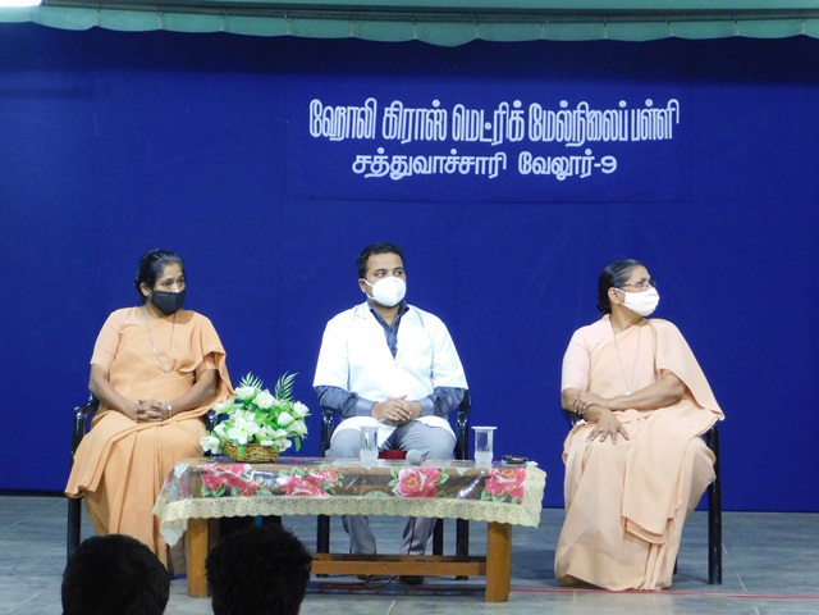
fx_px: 3502
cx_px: 410
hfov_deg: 13.3
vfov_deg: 10.0
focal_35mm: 148
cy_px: 308
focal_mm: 26.3
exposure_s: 1/30
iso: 800
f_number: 5.1
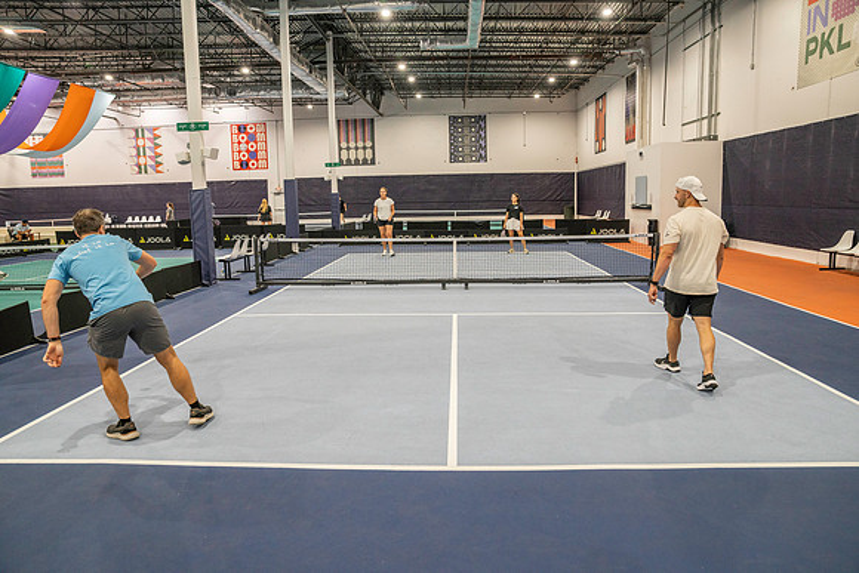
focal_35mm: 24
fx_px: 573
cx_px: 430
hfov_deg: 73.7
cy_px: 286
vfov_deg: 53.2
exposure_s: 1/200
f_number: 4.5
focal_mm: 24
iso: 2000
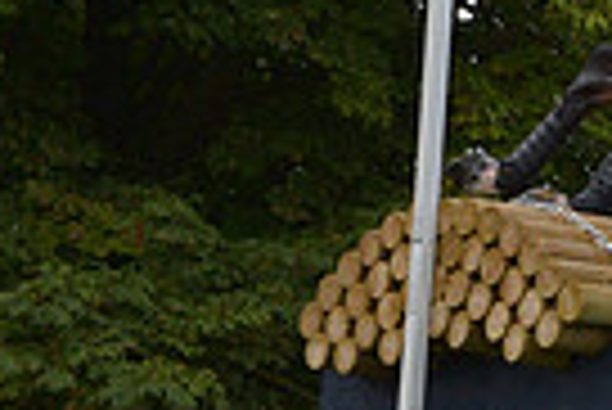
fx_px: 3625
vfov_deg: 6.4
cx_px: 1282
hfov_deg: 9.0
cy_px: -23
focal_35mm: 213
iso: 2000
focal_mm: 50
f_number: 11
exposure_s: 1/1600
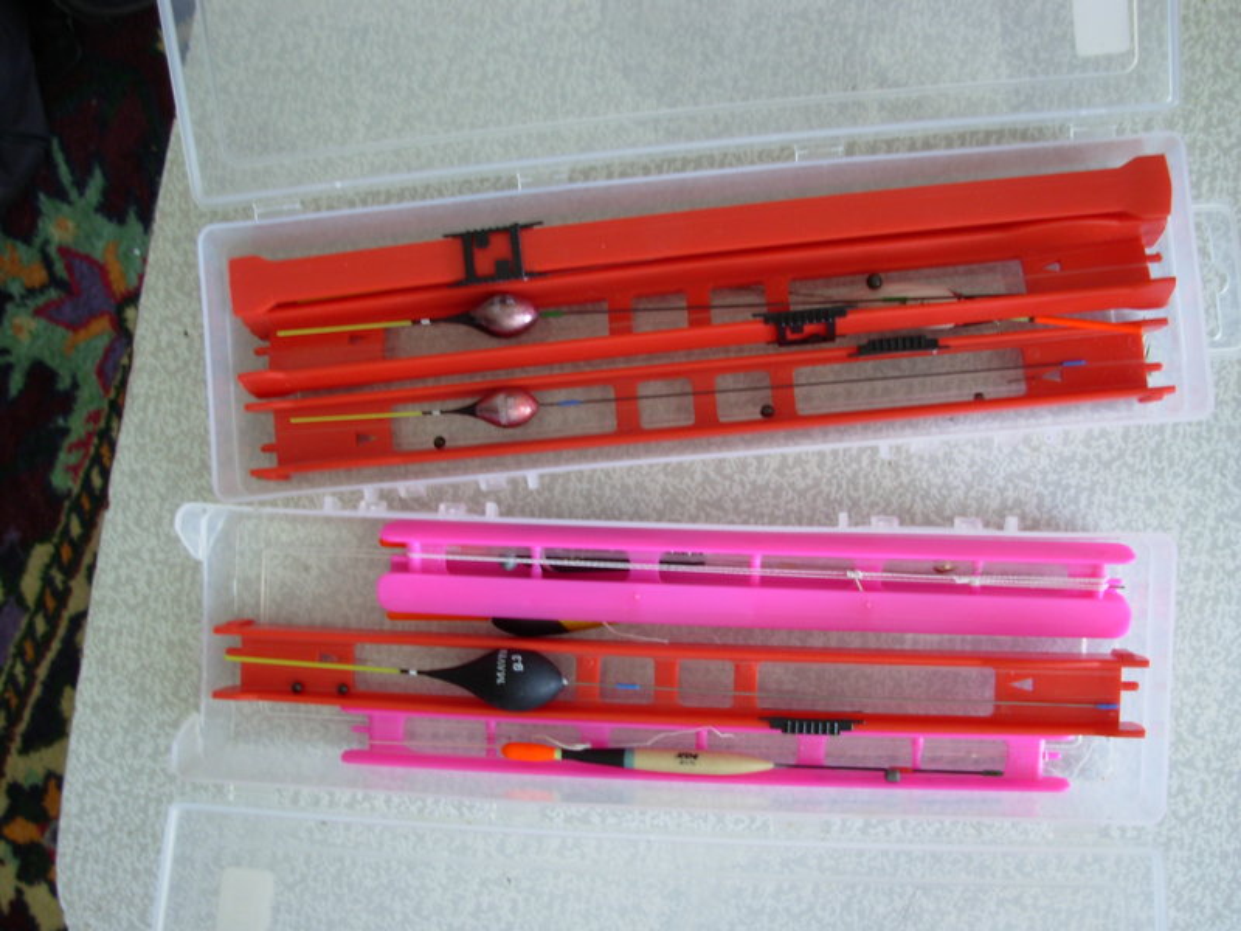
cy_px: 466
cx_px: 620
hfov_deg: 49.0
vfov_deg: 37.7
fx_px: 1362
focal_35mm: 38
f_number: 2.9
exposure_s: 1/6.3
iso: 50
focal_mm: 6.3
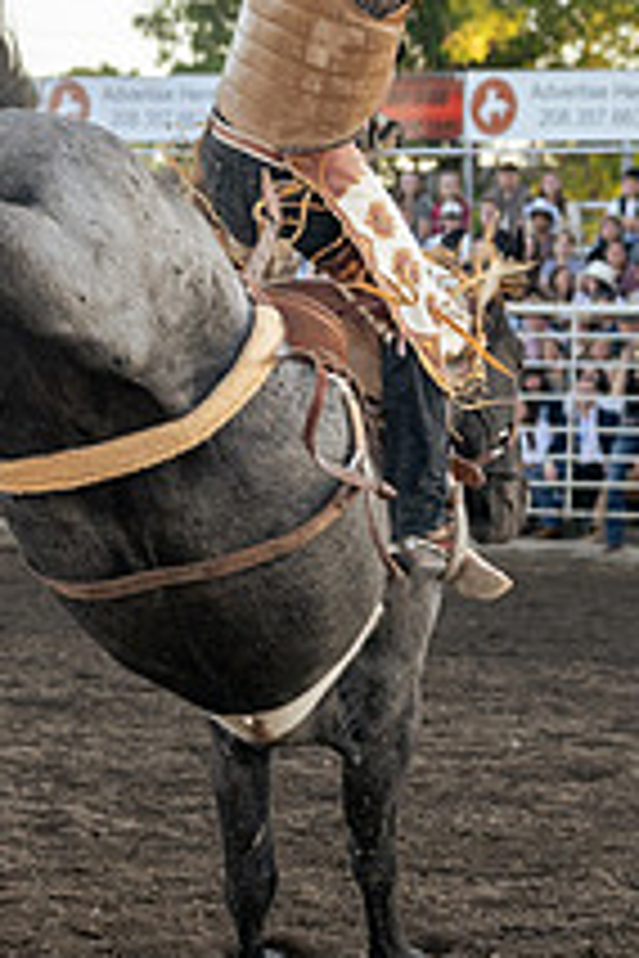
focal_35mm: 246
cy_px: 511
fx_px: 6549
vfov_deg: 8.4
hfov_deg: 5.6
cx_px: 404
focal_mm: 47
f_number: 2.8
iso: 400
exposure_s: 1/500
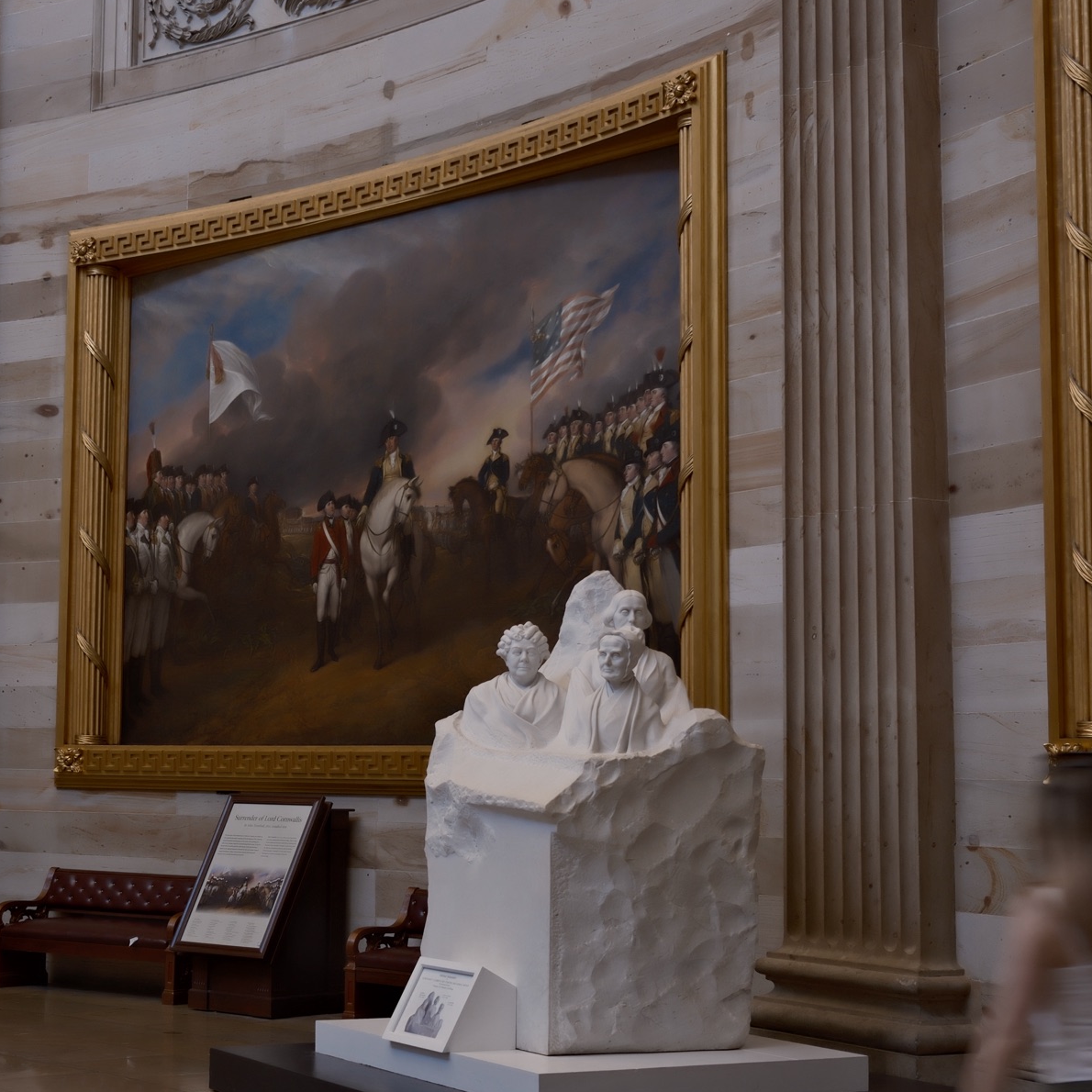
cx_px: 353
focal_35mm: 45
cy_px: 542
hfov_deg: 37.1
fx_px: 1606
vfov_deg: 37.6
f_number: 2.8
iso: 125
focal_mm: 23
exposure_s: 1/10
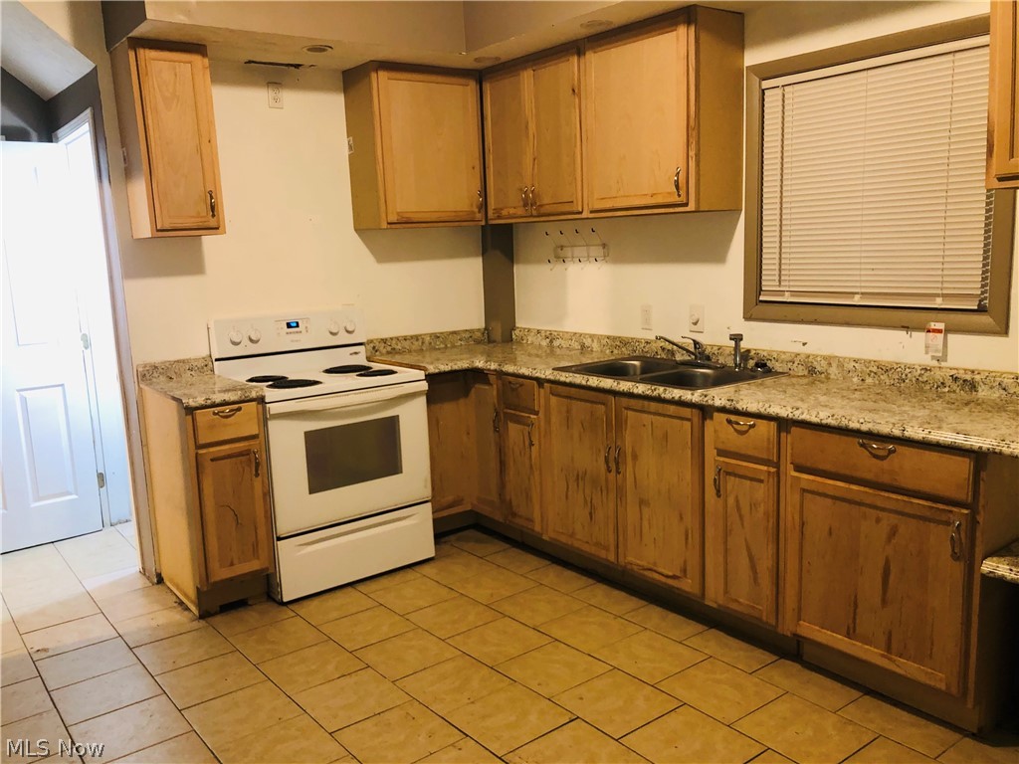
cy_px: 382
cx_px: 510
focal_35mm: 28
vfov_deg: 49.7
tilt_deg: -9.9
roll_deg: +2.0
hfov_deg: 63.4
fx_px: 824
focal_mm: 3.99
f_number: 1.8
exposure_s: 1/13
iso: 100
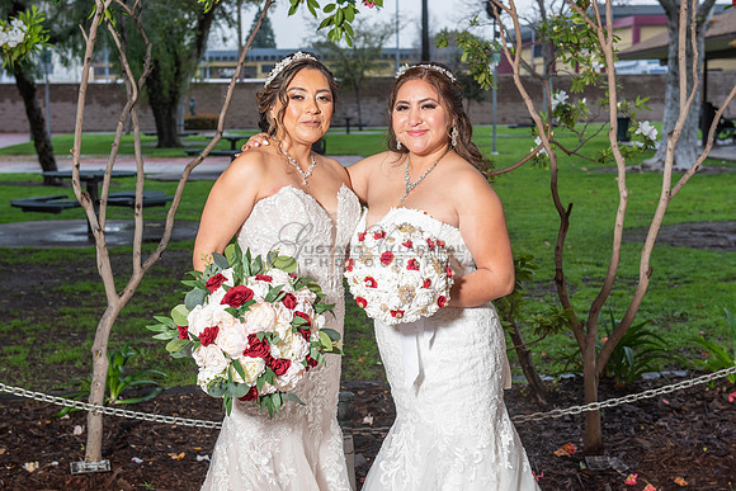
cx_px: 358
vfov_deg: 22.0
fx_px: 1261
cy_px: 207
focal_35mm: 62
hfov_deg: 32.5
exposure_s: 1/200
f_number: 5.6
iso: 250
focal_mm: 52
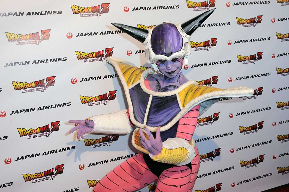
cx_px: 144
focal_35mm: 40
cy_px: 96
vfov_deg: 33.4
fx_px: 321
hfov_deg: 48.5
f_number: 8
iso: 1000
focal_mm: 40
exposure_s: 1/250
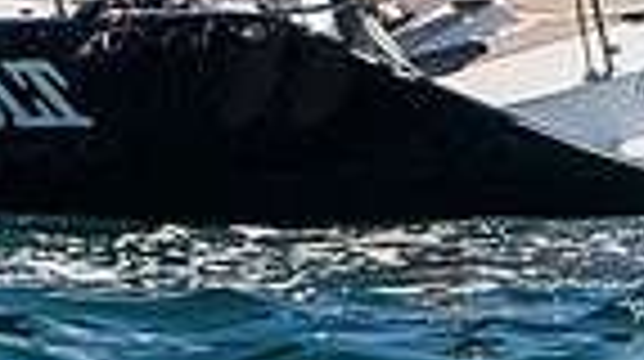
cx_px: 190
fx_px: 11546
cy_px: -317
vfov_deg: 1.8
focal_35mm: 677
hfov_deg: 3.2
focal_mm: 130
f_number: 8
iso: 500
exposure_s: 1/2500
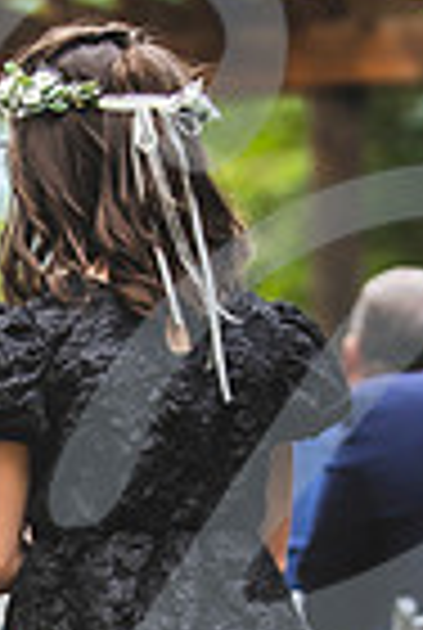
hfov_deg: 5.2
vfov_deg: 7.8
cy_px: 666
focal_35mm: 263
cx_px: 18
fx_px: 4612
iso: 500
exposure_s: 1/640
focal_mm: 82
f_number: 2.8
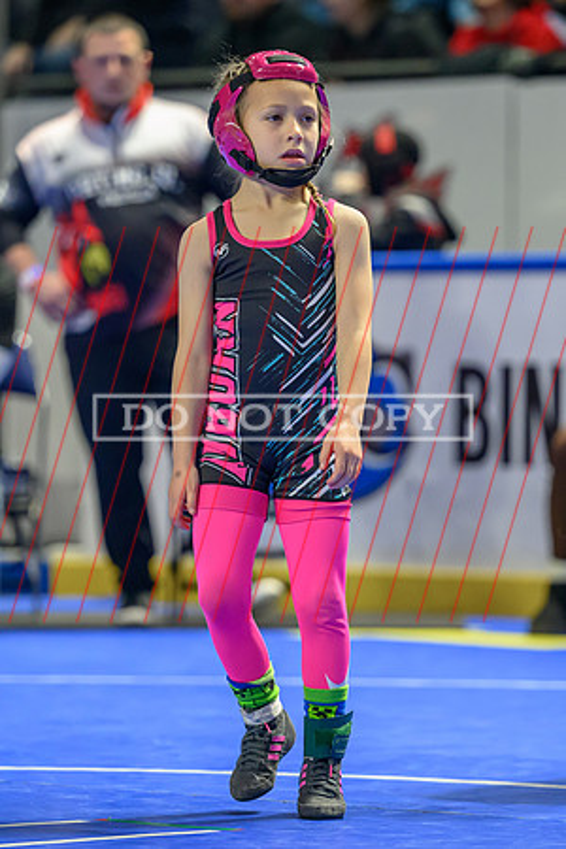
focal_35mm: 252
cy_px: 429
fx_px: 5936
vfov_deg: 8.2
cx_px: 295
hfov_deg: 5.5
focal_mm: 150
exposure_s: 1/800
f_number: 2.8
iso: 4000
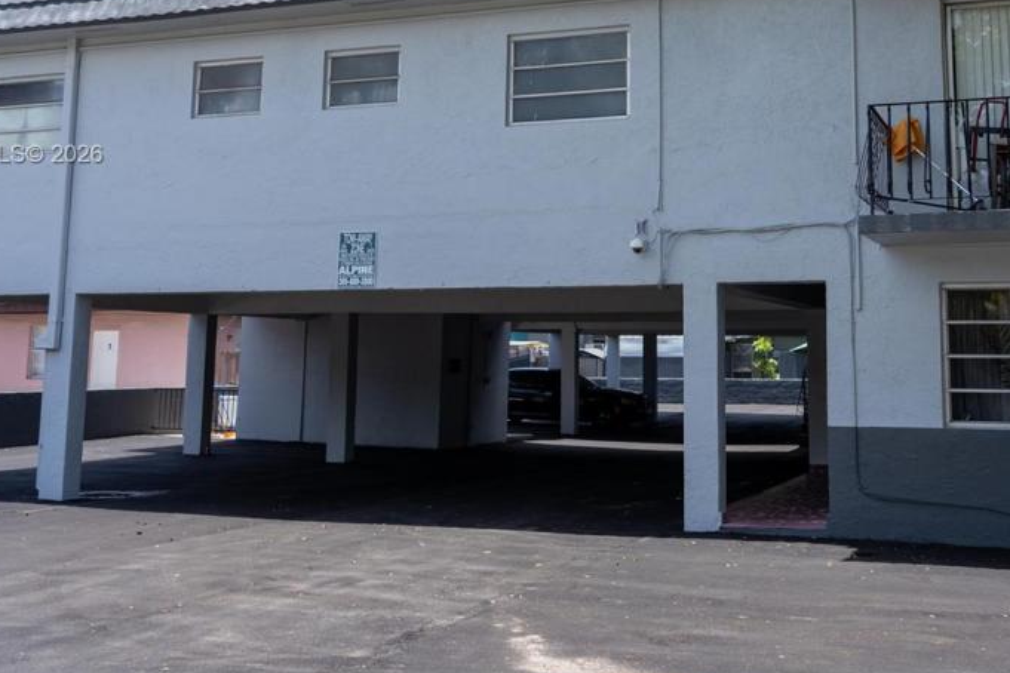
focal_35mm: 46
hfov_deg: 42.6
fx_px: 1290
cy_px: 156
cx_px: 592
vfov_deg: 28.7
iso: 100
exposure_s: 1/640
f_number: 4
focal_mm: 29
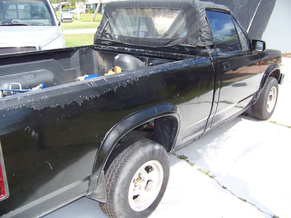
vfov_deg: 39.7
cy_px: 109
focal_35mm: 36
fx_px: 303
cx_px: 146
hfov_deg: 51.4
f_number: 2.8
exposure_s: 1/400
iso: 64
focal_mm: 5.9
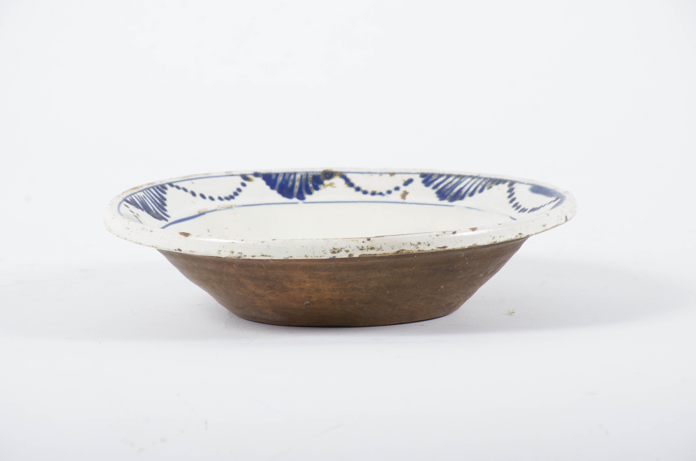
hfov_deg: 9.8
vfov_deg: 6.5
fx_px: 4052
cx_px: 348
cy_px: 230
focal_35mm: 210
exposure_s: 1/160
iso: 400
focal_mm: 140
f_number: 11
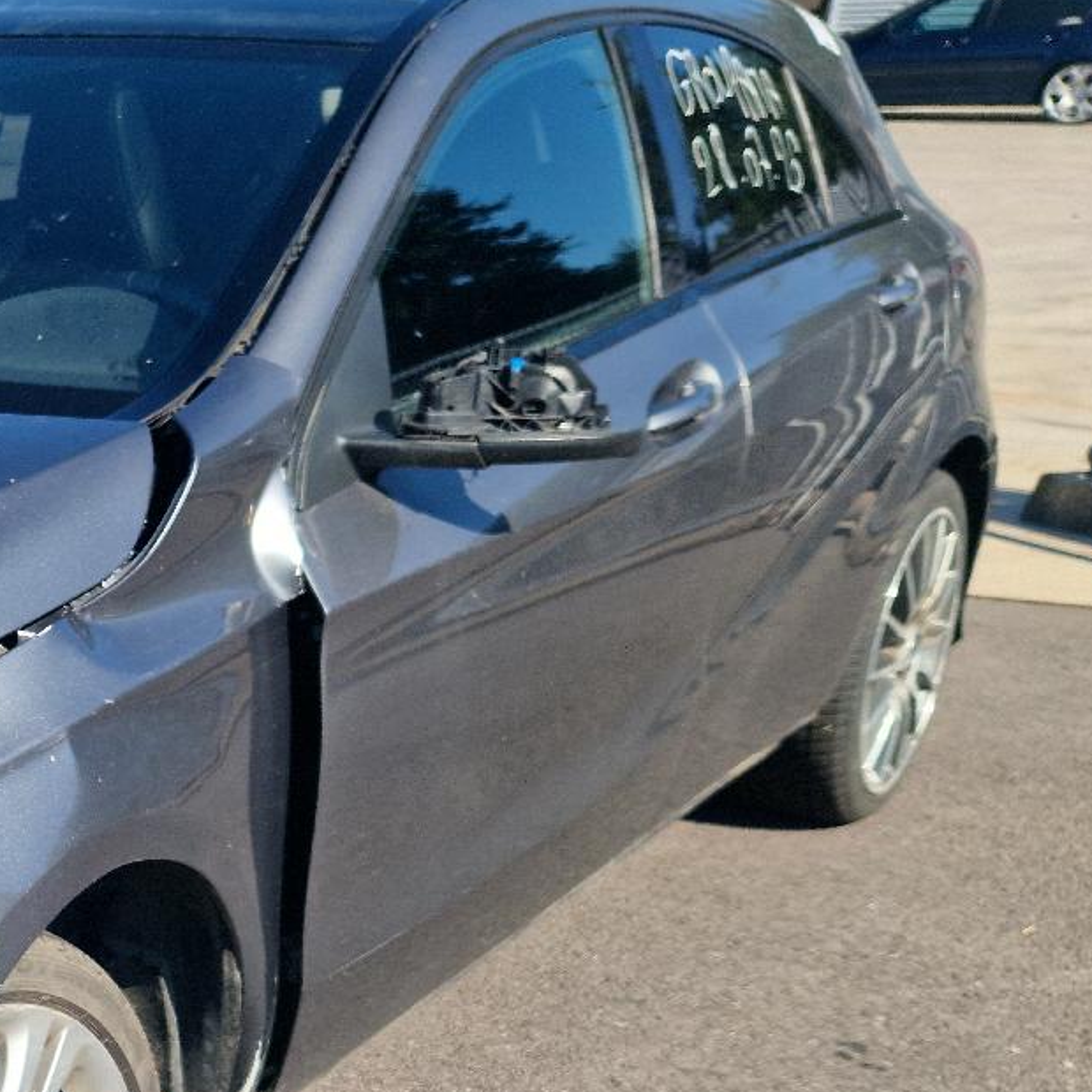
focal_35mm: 59
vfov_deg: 28.6
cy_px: 842
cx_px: -368
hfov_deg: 24.8
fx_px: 2106
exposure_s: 1/1111
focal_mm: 5.4
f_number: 1.8
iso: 50
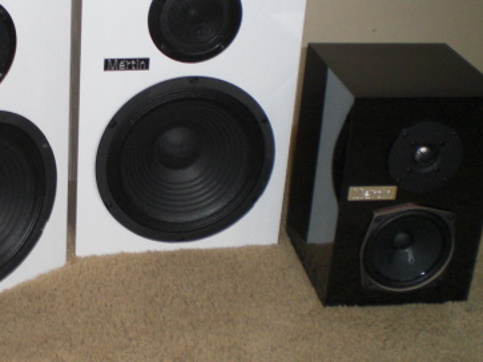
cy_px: 124
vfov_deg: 21.8
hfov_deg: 28.1
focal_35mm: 67
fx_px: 935
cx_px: 72
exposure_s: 1/60
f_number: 3.1
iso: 200
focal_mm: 6.3
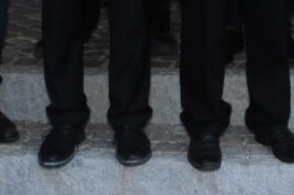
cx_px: 383
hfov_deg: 13.6
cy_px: -112
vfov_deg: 9.1
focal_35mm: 145
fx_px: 1182
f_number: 7.1
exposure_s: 1/60
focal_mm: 22
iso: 800
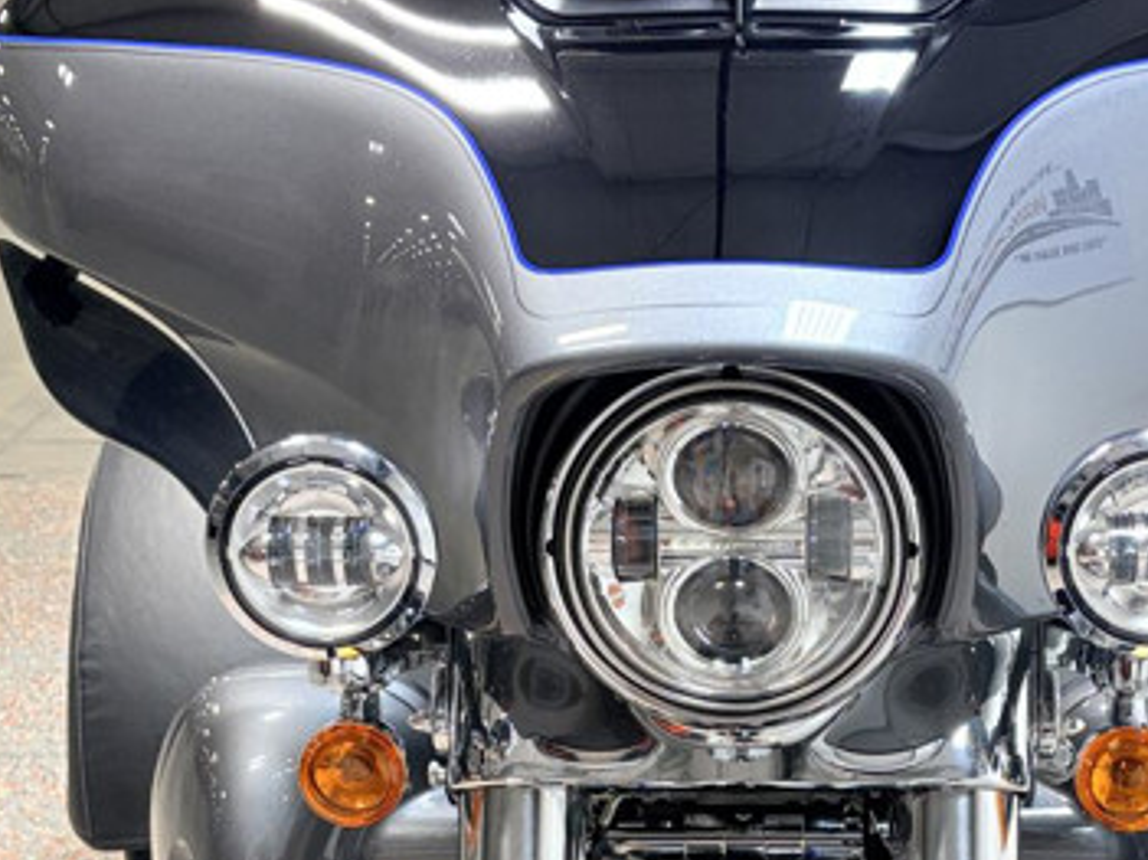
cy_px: 778
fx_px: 2619
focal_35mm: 79
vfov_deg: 18.3
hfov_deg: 24.6
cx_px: 780
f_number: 1.6
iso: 80
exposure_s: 1/120
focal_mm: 5.96
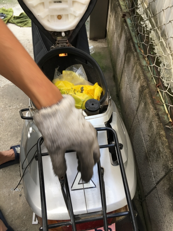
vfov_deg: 61.7
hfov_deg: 48.2
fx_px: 193
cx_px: 86
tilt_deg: -54.5
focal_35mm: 29
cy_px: 116
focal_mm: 4.15
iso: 32
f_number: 2.2
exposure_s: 1/120
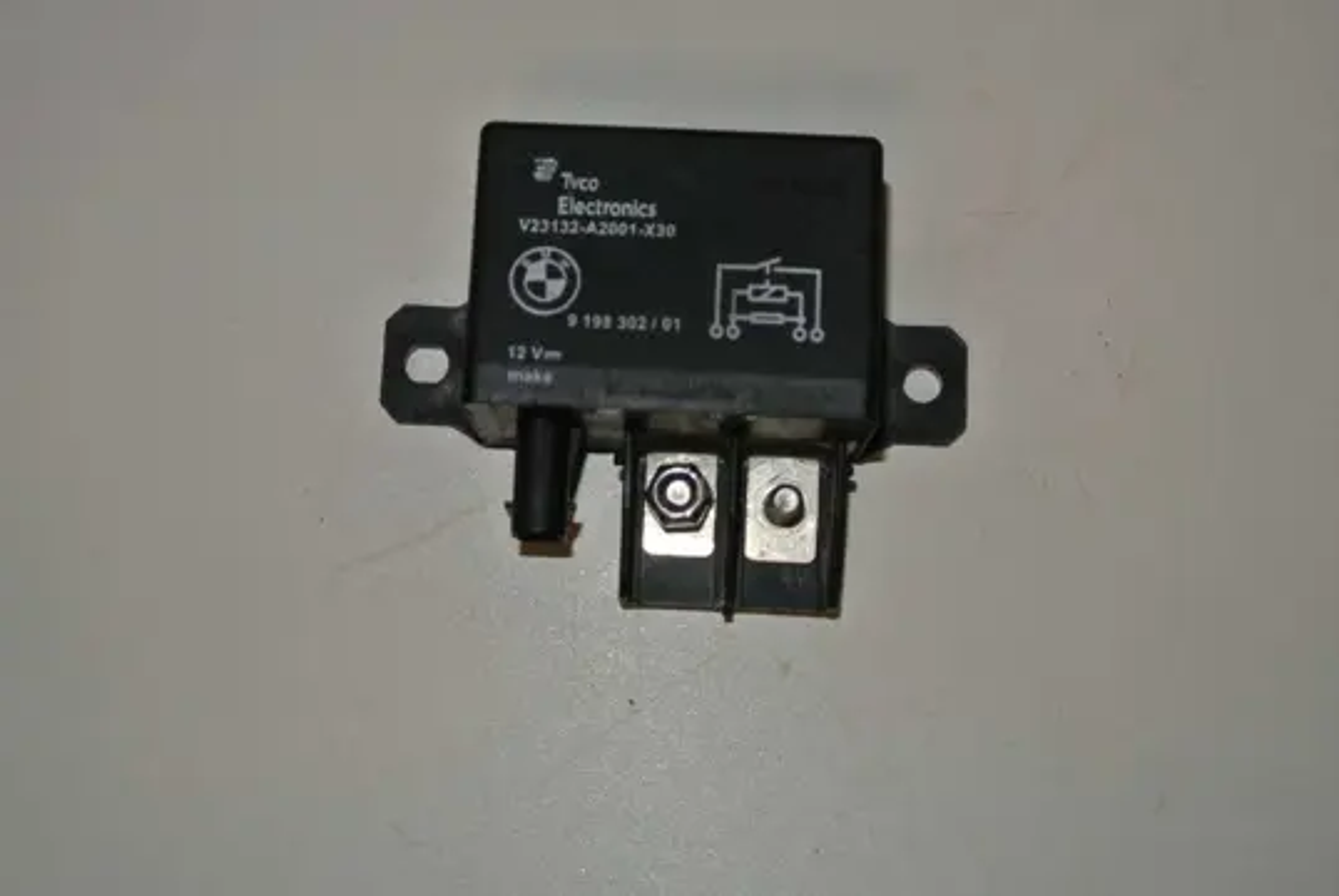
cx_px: 670
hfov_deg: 38.1
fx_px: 1936
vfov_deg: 26.1
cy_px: 448
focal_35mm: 52
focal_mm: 19.6
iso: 200
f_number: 4.8
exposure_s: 1/60
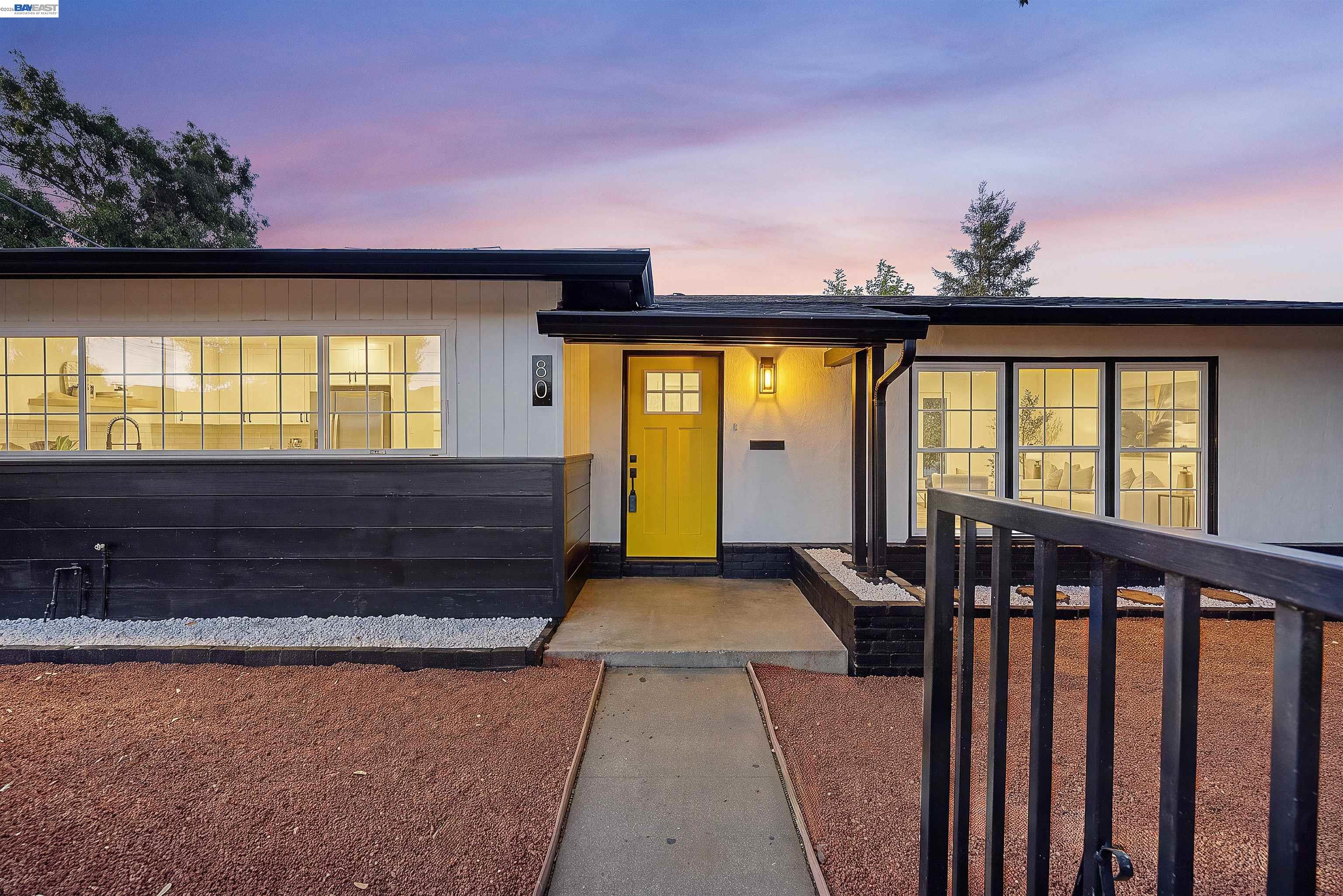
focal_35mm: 14
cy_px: 448
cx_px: 672
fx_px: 522
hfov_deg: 104.2
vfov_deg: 81.3
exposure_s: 1/80
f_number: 8
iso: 200
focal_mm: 14
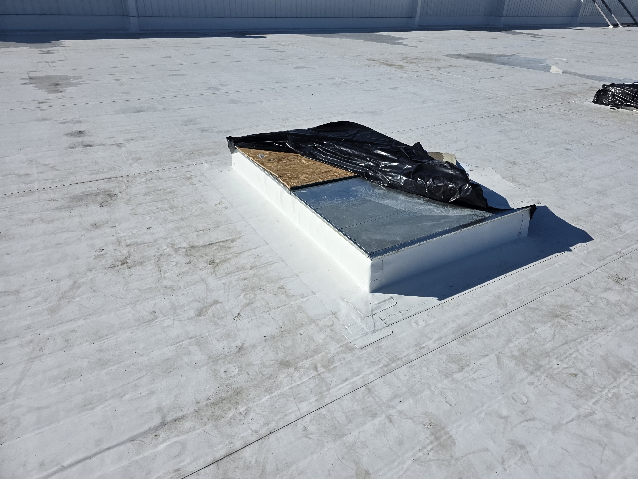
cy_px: 240
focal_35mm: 23
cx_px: 319
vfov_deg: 58.9
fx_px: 424
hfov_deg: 73.9
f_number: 1.7
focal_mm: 6.3
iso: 40
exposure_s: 1/7944
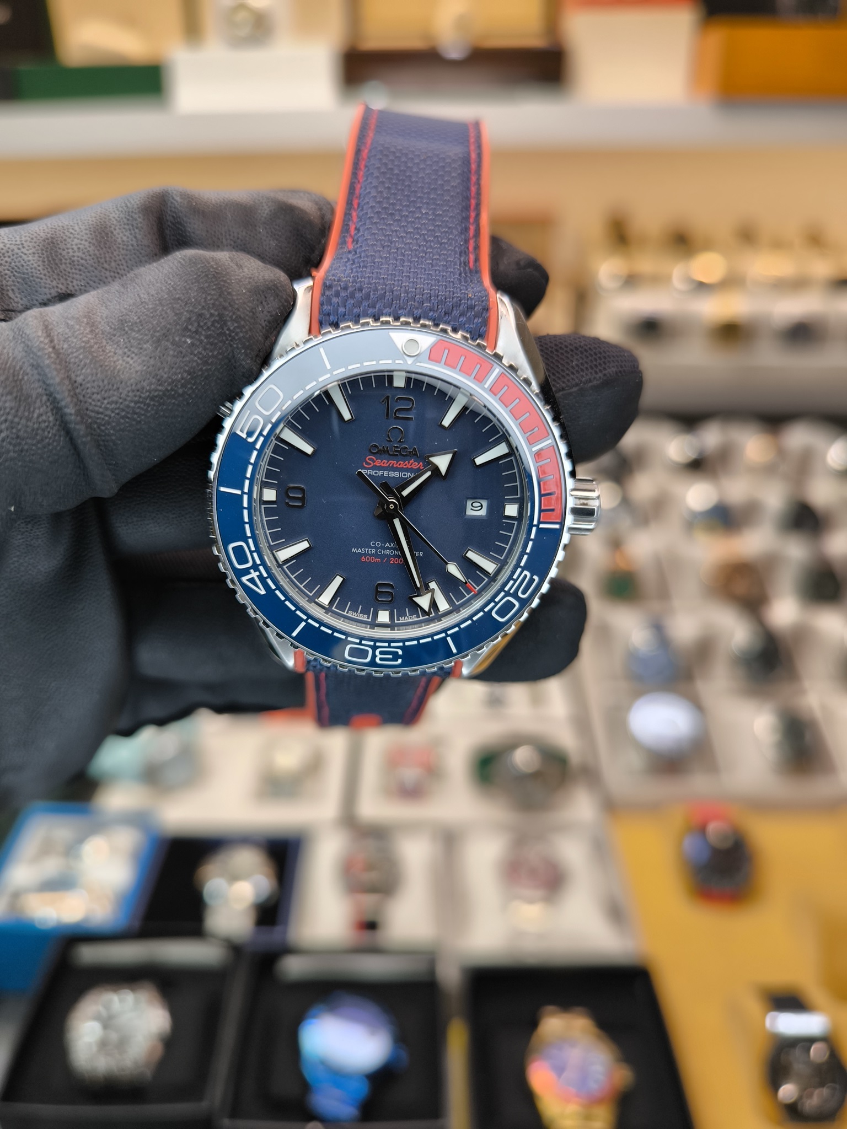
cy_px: 564
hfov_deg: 56.8
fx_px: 783
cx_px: 424
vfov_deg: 71.6
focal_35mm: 24
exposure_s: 1/115
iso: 64
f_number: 1.9
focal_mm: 6.92
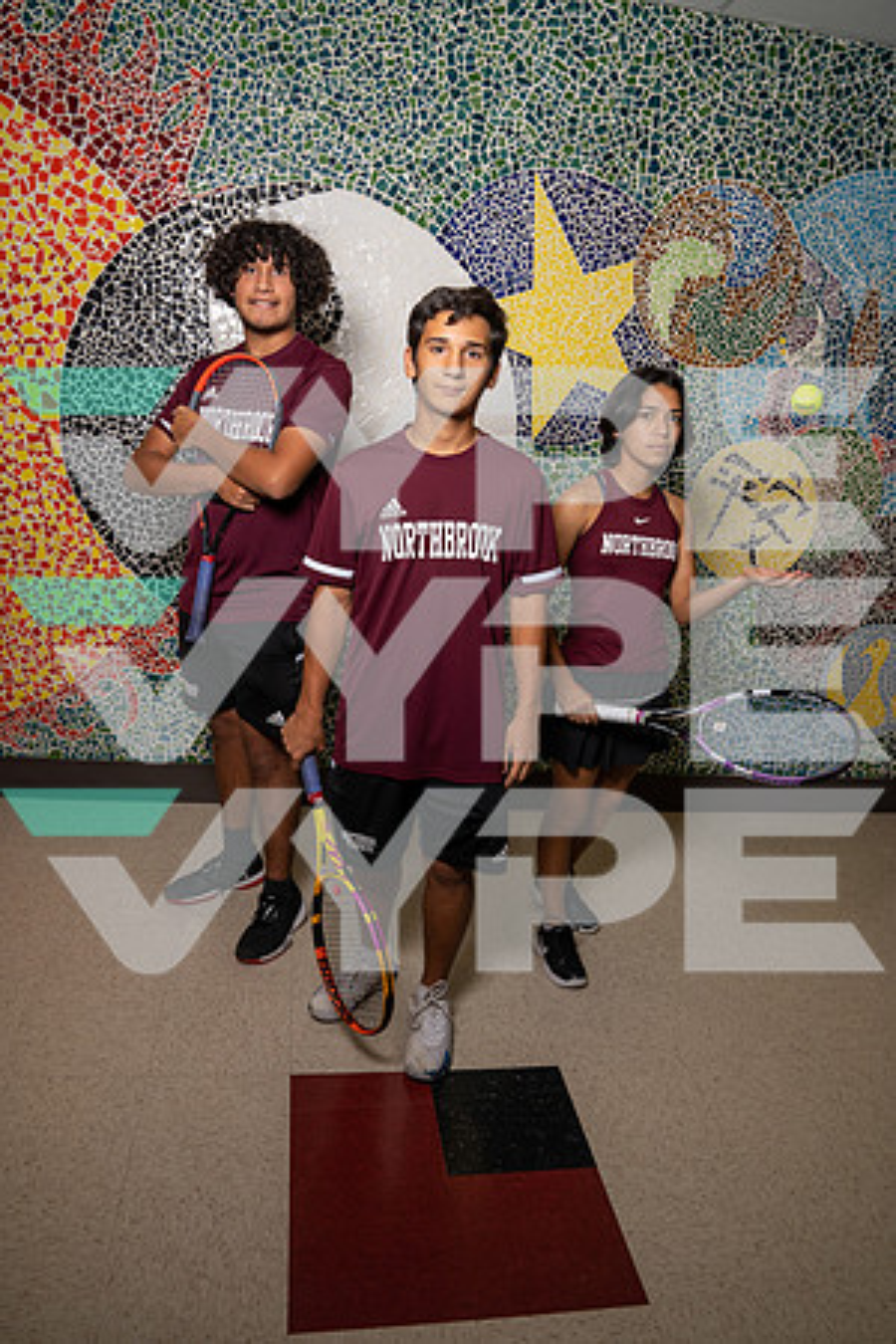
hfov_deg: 53.1
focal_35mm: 24
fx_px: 896
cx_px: 448
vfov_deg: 73.7
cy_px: 672
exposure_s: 1/250
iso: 400
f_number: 8
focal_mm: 24
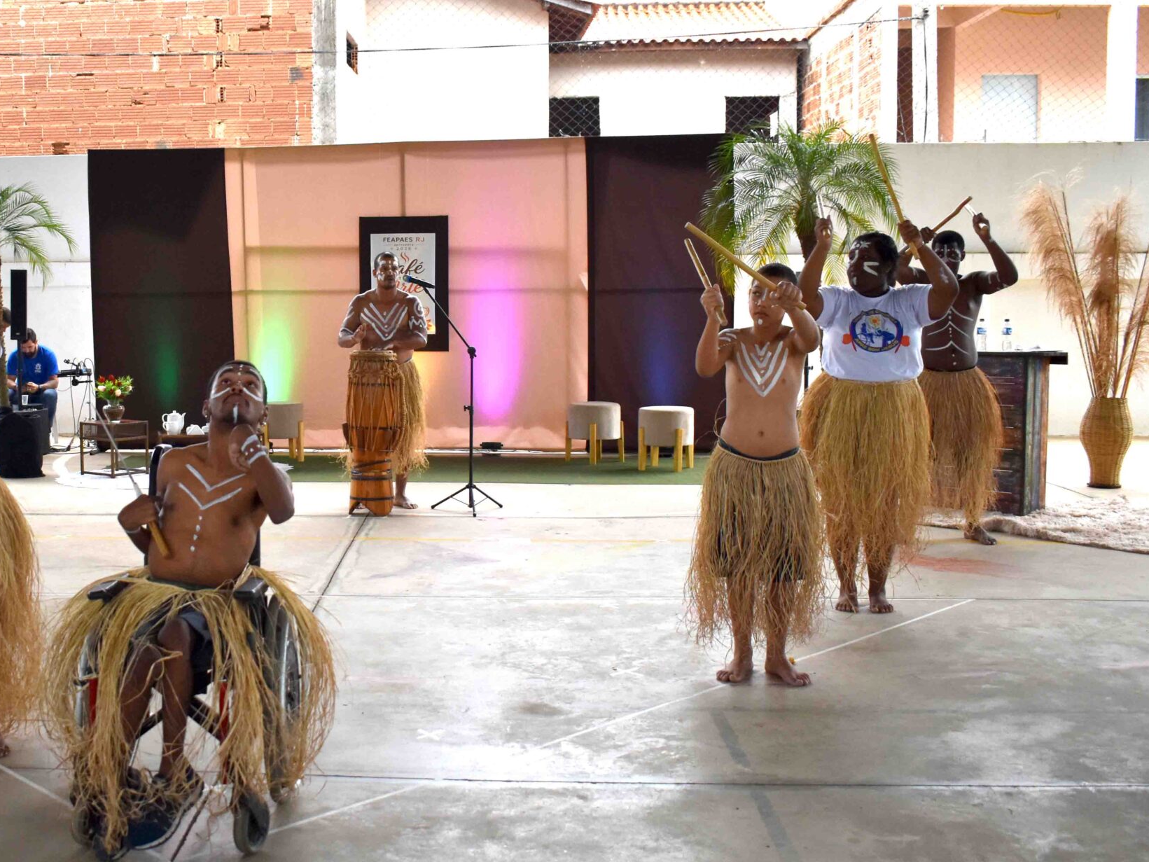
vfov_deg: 32.2
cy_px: 440
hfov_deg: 41.2
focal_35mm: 45
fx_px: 1494
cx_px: 328
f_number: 3.5
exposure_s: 1/250
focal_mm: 20
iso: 450
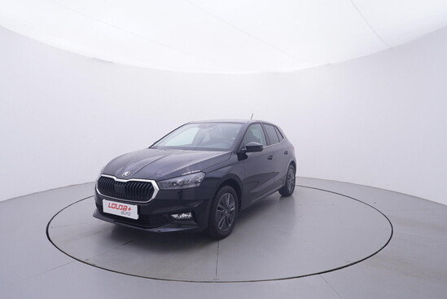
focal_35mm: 22
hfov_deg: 77.3
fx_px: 280
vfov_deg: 56.2
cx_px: 224
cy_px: 150
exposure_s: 1/80
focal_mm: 15
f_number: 5
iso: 200
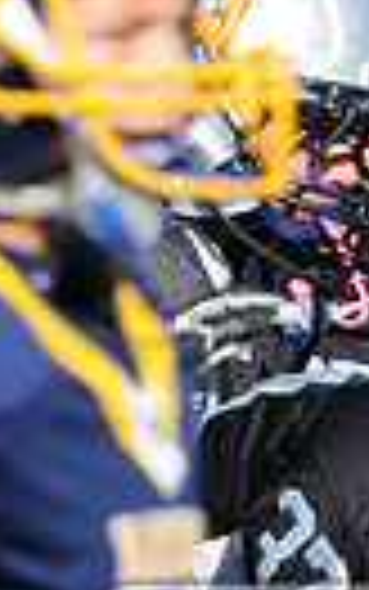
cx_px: 772
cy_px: 793
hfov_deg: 0.6
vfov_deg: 1.0
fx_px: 32547
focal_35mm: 2025
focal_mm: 300
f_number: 7.1
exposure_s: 1/500
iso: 200
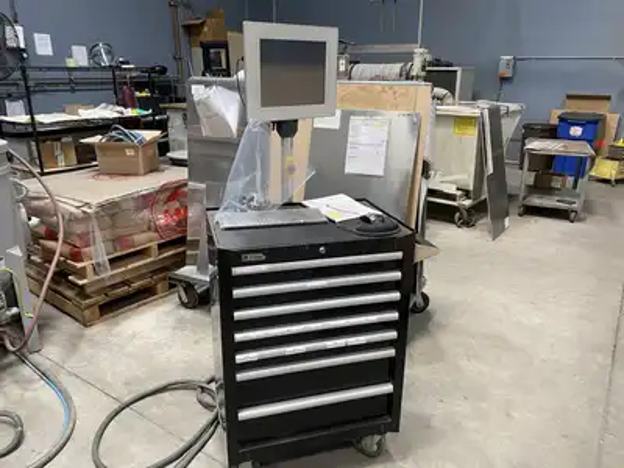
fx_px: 469
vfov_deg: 53.1
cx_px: 312
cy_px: 234
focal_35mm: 26
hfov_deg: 67.3
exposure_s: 1/60
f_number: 1.8
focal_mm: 4.2
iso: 100
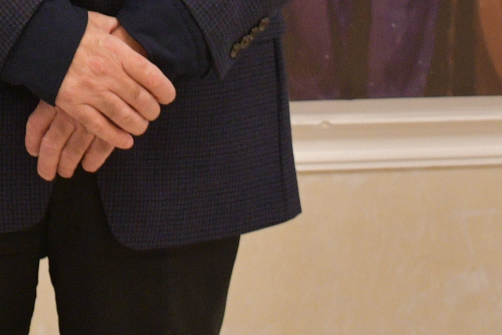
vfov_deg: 6.6
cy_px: -250
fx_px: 2844
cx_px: 151
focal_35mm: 204
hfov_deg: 10.1
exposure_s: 1/80
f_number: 4.2
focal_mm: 30
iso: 1000
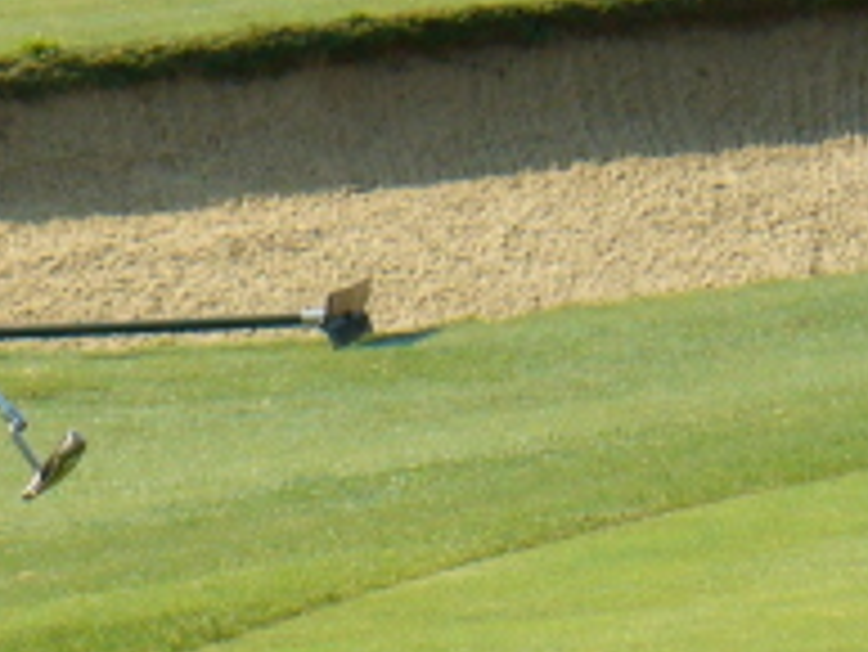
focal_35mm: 489
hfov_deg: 4.0
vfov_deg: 3.0
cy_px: -342
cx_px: -643
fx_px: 12269
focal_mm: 19.4
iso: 80
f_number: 3.7
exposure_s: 1/400
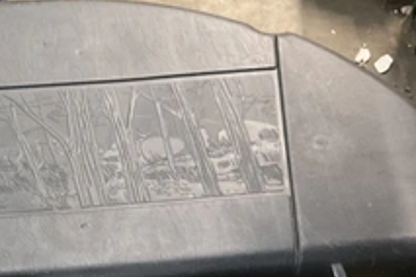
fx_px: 1225
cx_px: -53
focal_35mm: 106
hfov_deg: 18.5
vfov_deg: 12.3
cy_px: 411
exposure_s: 1/40
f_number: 1.8
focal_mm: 3
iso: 250
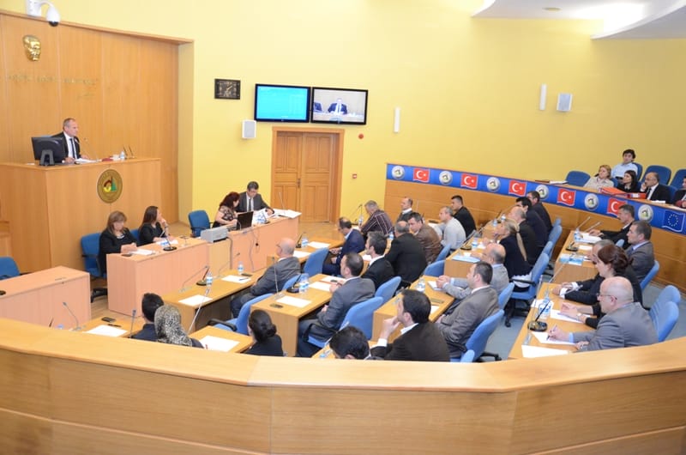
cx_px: 343
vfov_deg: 41.5
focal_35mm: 32
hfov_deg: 59.6
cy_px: 228
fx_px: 599
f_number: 3.8
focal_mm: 21
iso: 2000
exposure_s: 1/100
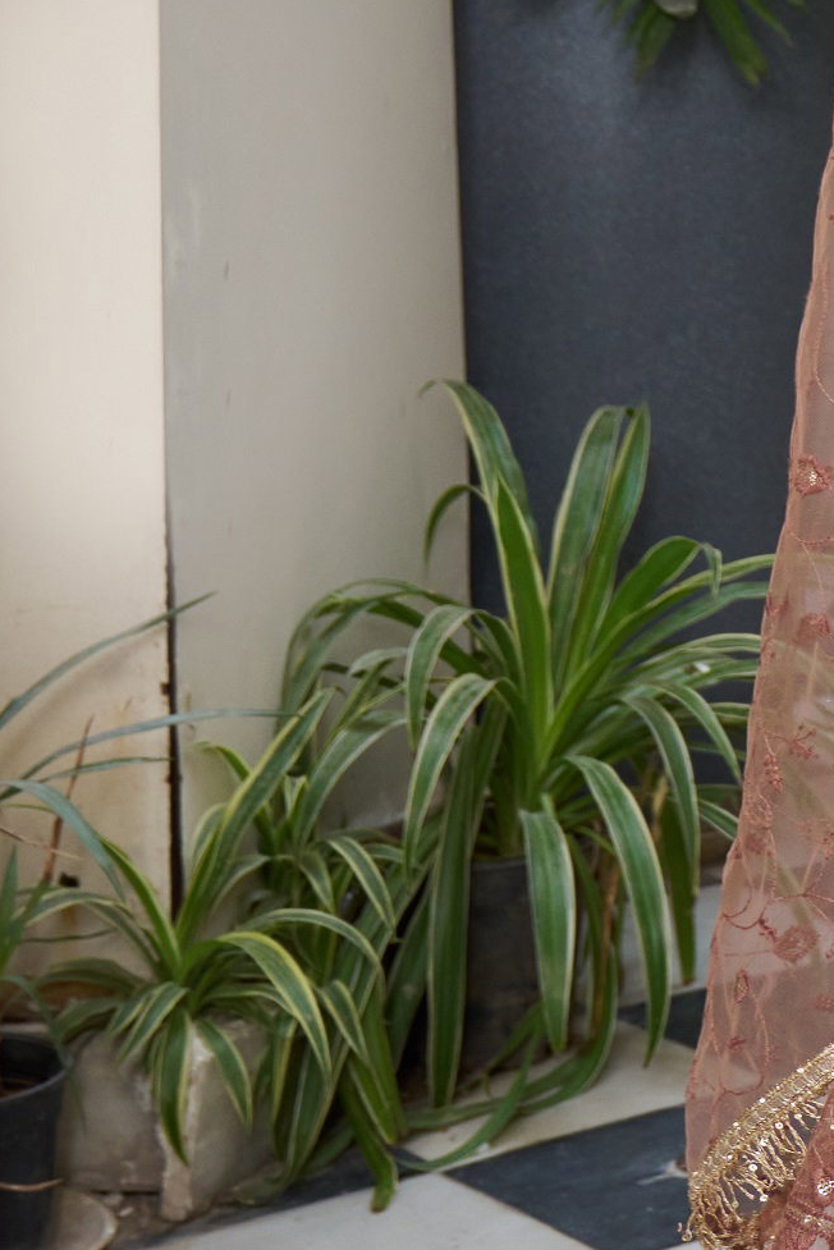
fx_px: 4896
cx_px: 1665
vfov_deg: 13.7
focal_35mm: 141
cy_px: -597
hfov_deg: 9.1
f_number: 4
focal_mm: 29
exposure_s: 1/160
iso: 500
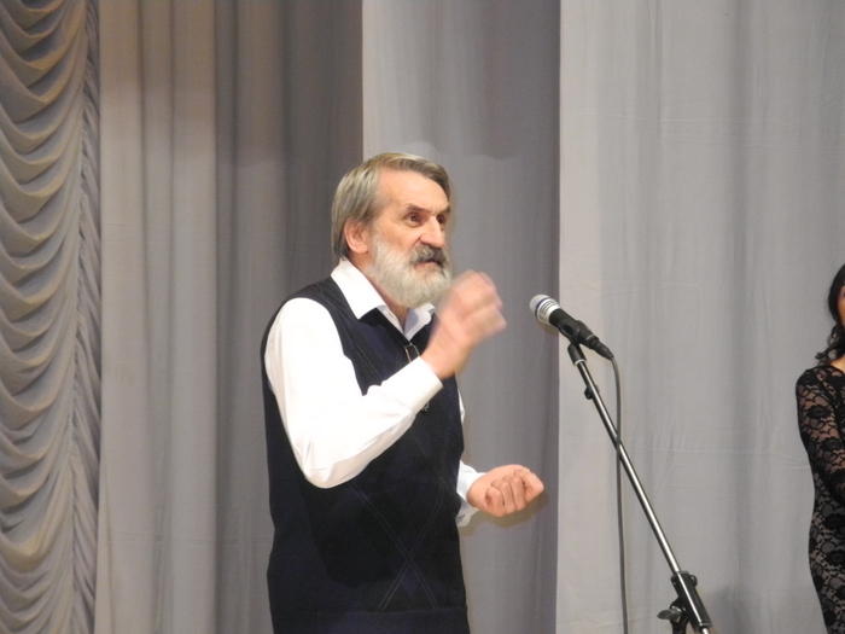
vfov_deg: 7.4
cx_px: 422
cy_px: 317
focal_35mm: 200
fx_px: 4882
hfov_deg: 9.9
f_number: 5.6
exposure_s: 1/30
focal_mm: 42.6
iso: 800
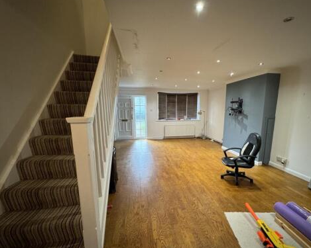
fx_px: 156
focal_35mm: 17
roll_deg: +0.0
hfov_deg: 89.4
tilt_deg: -9.3
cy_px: 135
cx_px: 171
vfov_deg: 76.8
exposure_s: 1/50
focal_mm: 2.22
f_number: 2.2
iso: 250
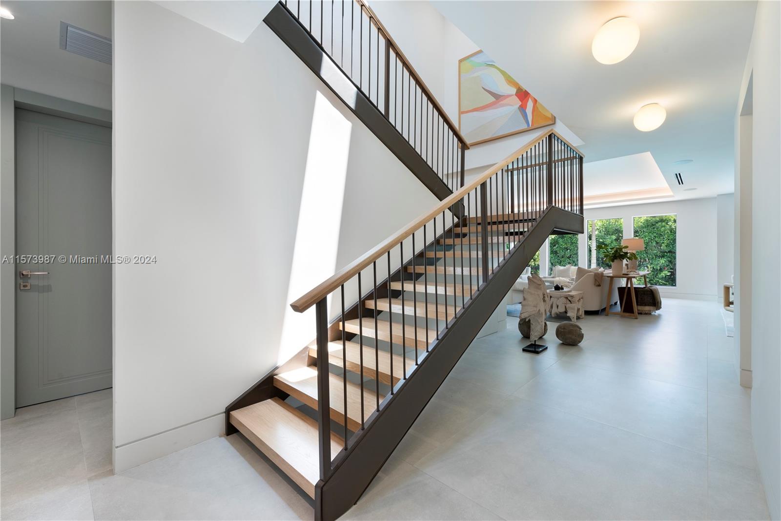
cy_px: 260
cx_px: 390
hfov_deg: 104.2
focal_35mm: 14
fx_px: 304
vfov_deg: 81.2
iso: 400
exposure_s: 1/80
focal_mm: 14
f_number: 10
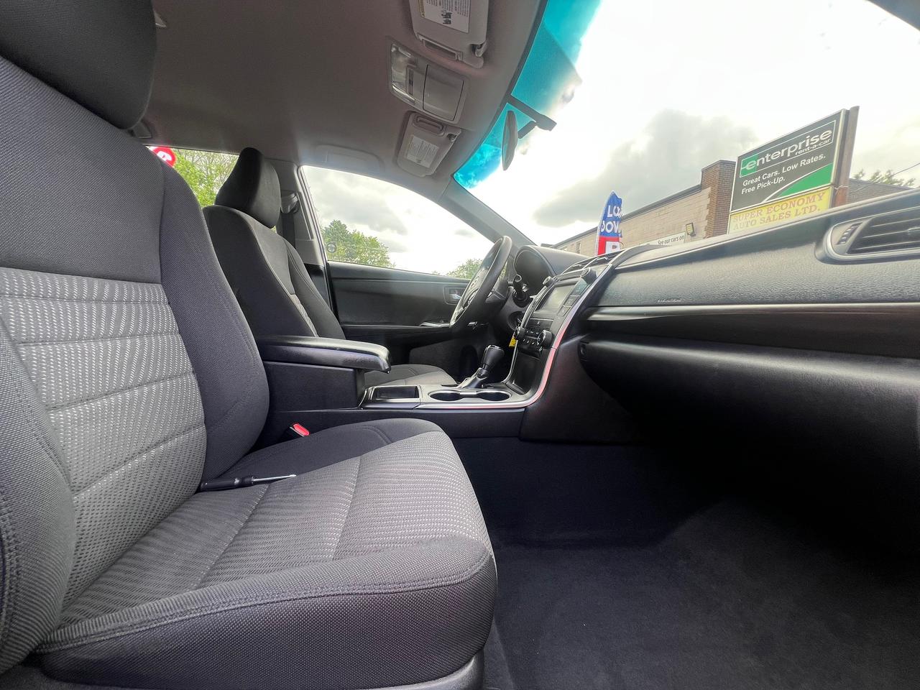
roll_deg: -3.6
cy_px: 345
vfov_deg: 89.9
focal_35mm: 13
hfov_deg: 106.2
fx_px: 346
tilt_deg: -6.1
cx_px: 460
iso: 40
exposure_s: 1/99
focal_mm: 1.57
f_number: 1.8
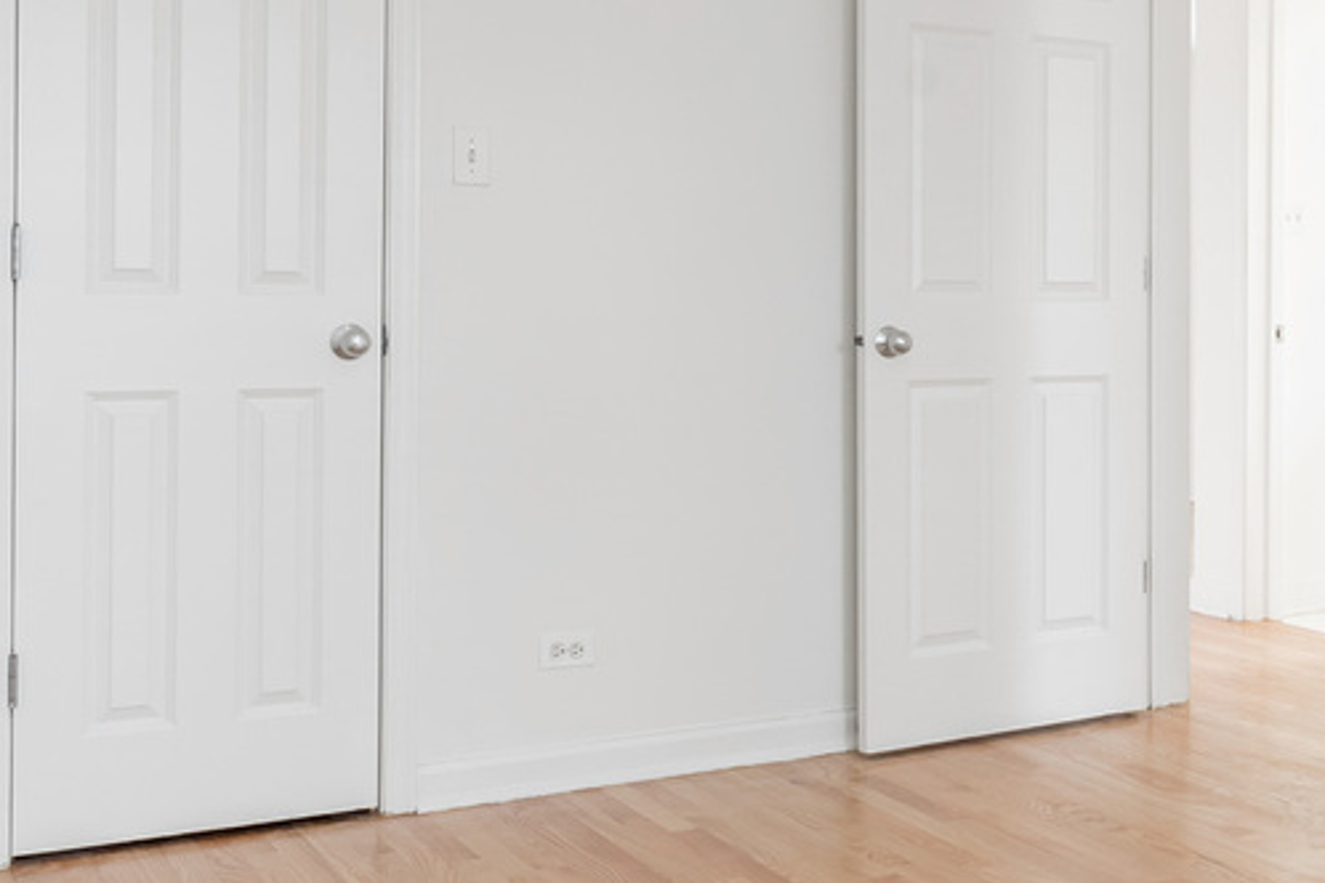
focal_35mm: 52
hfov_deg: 35.9
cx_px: 1192
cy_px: 327
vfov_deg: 25.9
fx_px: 1914
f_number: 10
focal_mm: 16
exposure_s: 1/5
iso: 200
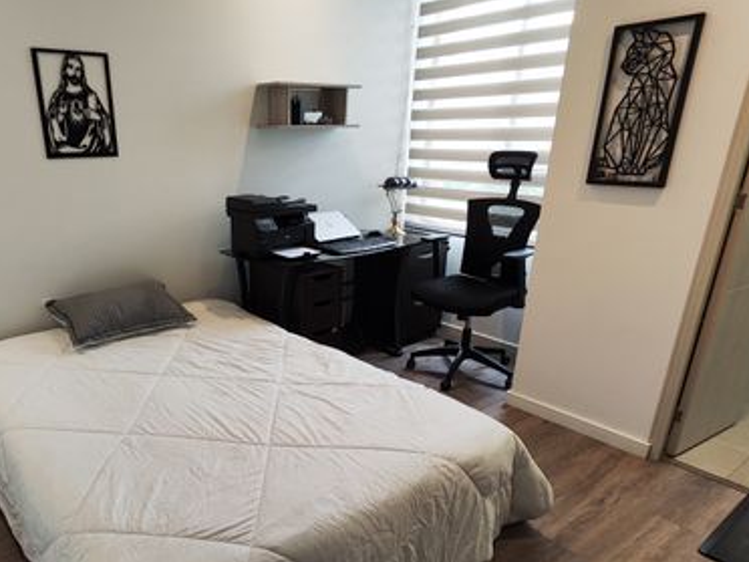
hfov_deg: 68.1
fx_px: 541
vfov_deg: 54.1
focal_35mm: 25
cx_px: 274
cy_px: 359
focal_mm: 2.16
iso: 165
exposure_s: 1/30
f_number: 2.2
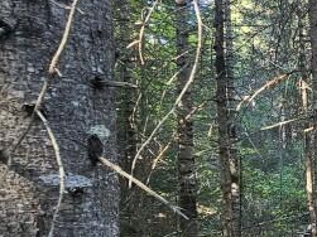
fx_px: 485
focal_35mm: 53
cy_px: 211
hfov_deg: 24.1
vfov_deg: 26.6
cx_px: 524
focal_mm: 2.2
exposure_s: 1/60
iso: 100
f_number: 2.2
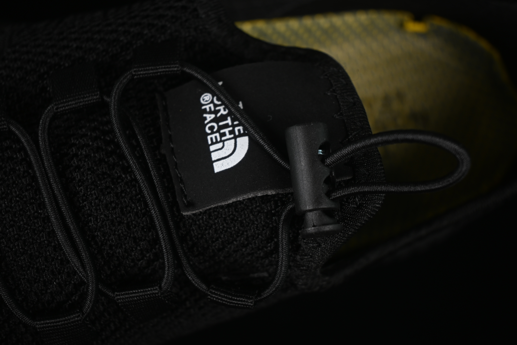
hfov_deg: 27.0
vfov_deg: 18.2
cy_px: 172
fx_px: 1077
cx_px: 258
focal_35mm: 75
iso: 160
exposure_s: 1/50
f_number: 6.3
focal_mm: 50
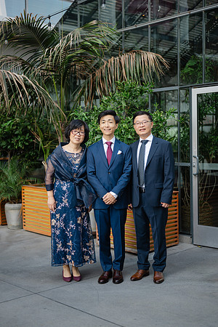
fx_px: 454
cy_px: 164
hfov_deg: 27.0
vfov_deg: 39.6
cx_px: 109
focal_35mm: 50
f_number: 1.8
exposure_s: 1/320
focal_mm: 50
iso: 80
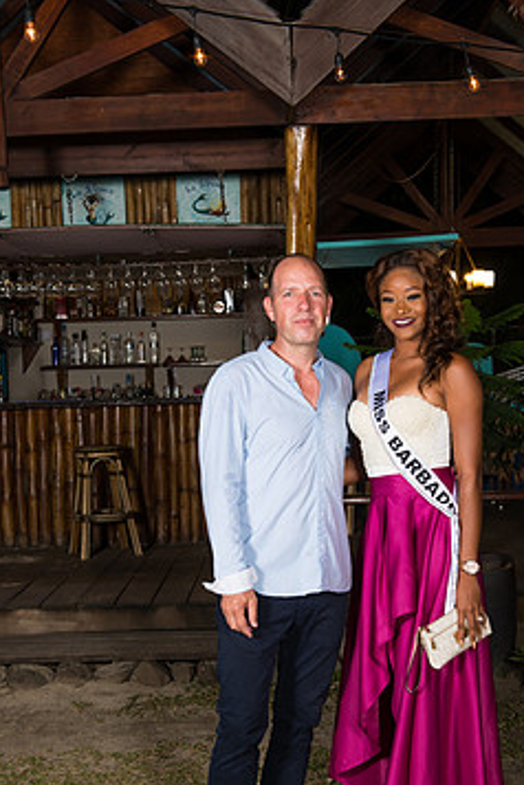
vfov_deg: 37.4
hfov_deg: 25.5
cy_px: 473
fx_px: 1157
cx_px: 258
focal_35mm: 53
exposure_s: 1/80
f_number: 5.6
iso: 500
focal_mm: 42
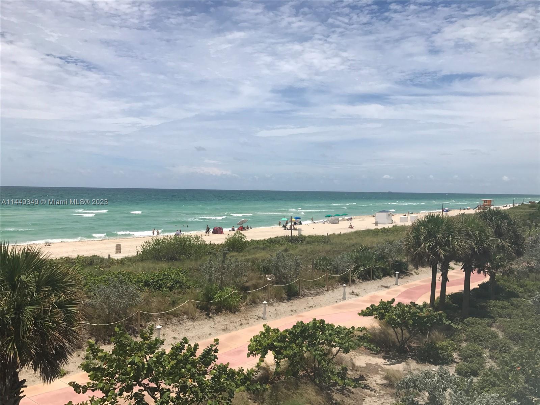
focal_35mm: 28
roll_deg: -0.9
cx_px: 270
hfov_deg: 63.4
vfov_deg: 49.7
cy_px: 202
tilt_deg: -1.4
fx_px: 437
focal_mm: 3.99
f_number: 1.8
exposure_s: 1/5650
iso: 20
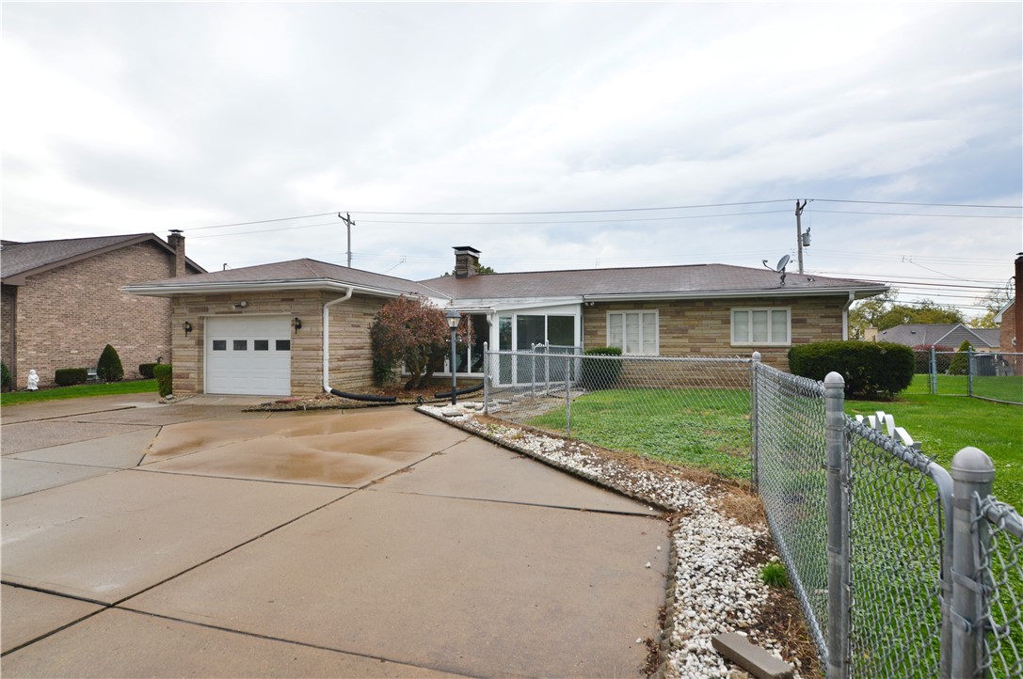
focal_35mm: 18
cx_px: 512
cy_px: 340
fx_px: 511
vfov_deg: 67.2
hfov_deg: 90.1
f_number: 5.6
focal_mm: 12
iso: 100
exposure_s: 1/125
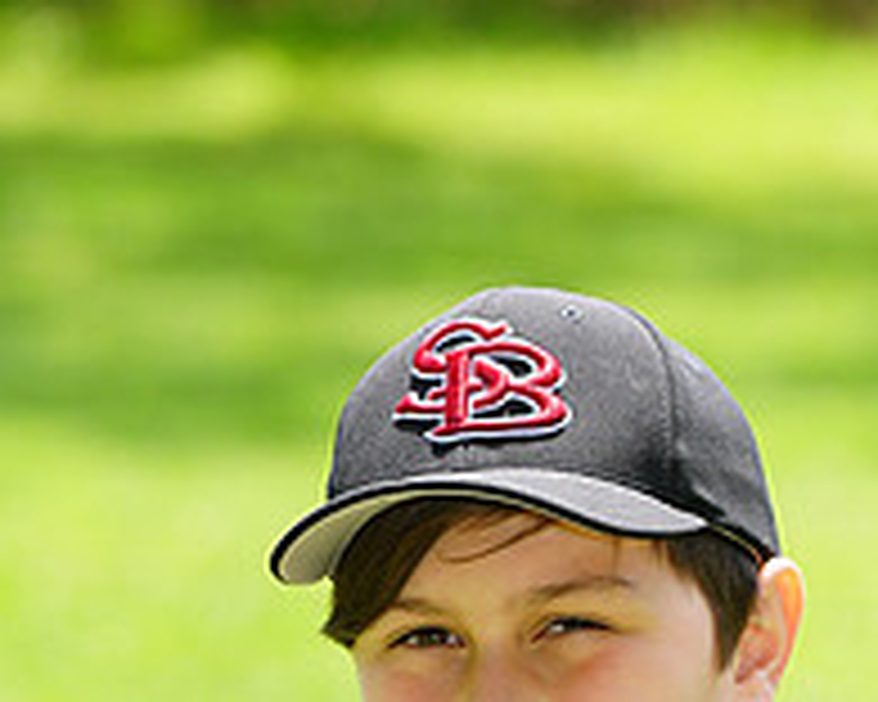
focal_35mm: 654
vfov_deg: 2.4
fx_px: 16994
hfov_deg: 3.0
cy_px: 1089
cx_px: 563
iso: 200
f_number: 8
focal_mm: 235
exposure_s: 1/160
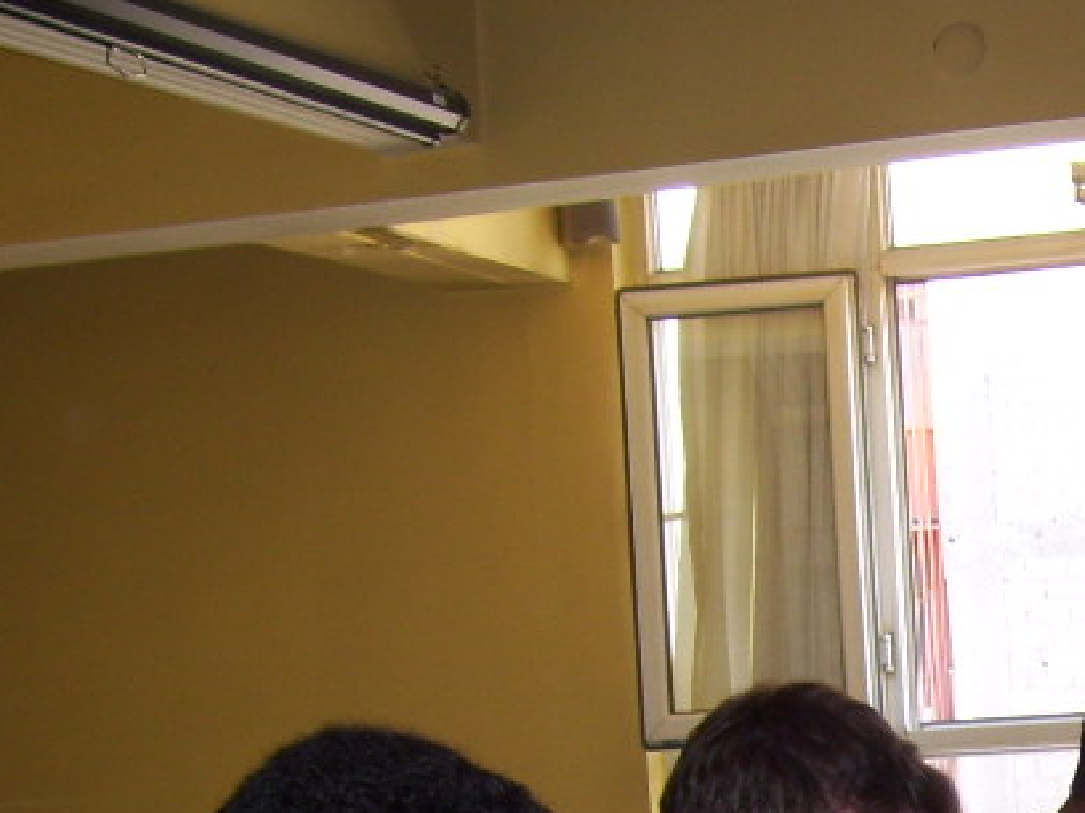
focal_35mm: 106
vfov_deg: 13.5
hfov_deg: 17.6
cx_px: 1324
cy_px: 1041
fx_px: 3322
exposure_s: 1/60
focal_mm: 6
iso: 80
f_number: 2.7
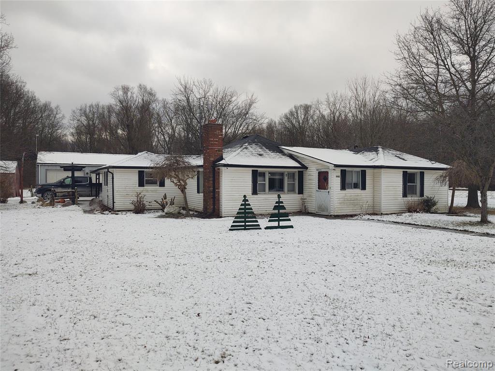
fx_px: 386
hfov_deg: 65.3
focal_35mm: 27
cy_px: 186
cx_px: 248
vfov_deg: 51.4
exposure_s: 1/2658
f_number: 1.7
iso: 100
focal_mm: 4.75
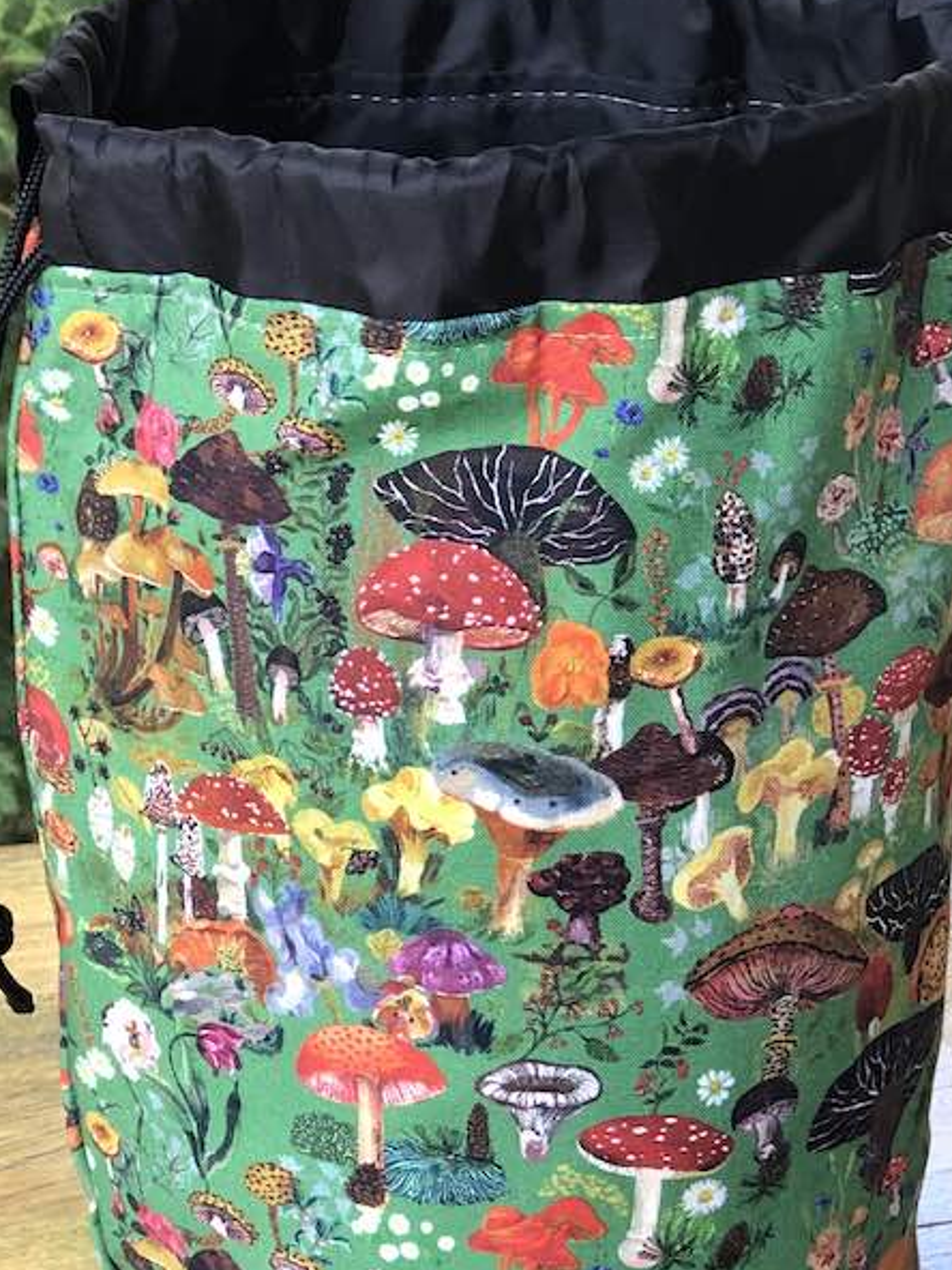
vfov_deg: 23.8
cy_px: 744
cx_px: 472
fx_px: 3007
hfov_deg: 18.0
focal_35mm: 82
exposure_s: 1/30
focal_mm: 6.6
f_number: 2.8
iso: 50
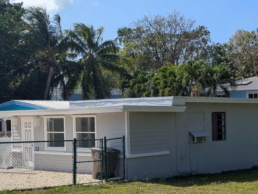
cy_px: 120
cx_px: 287
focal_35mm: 61
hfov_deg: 28.6
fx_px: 455
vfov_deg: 24.0
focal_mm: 6.81
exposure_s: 1/2632
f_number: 1.85
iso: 46
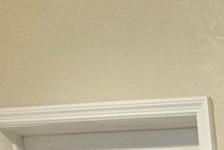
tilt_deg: -9.1
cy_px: 398
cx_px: 543
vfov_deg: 11.4
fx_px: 573
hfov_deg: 14.4
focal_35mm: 92
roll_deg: -0.2
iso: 250
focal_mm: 2.22
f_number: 2.2
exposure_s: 1/60
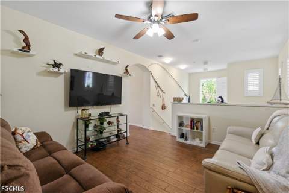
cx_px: 144
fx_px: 128
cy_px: 96
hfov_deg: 96.7
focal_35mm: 16
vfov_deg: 73.7
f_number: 8
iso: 400
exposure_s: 1/15
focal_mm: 16
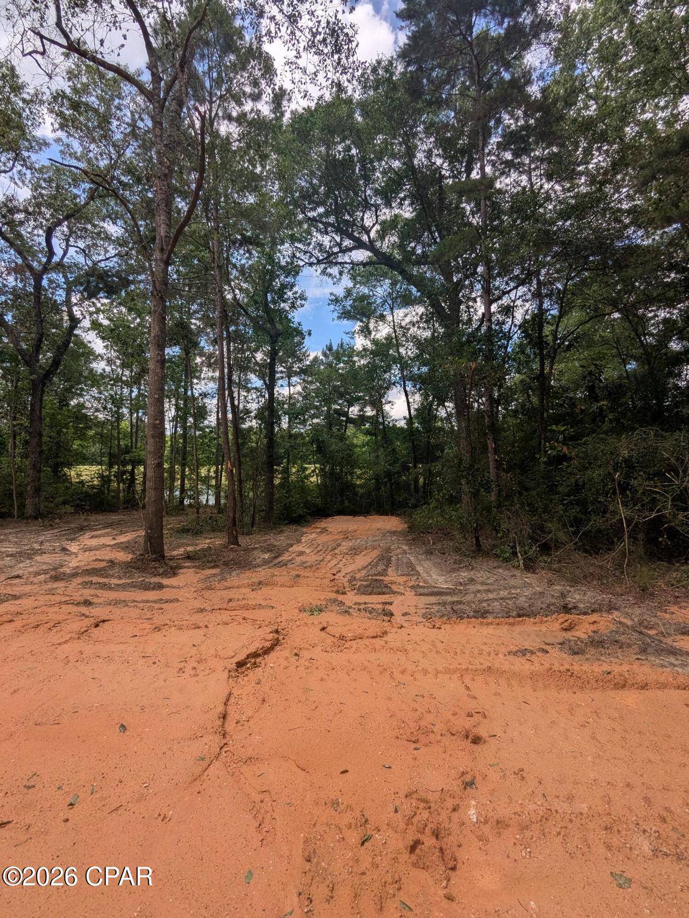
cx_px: 344
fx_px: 425
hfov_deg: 78.1
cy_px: 459
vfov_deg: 94.5
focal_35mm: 16
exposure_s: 1/1453
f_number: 2.2
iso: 45
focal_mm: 2.35
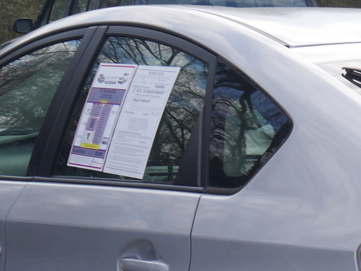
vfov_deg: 9.5
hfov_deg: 12.8
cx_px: 388
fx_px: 1586
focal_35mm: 152
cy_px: 395
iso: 200
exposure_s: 1/250
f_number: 8
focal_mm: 20
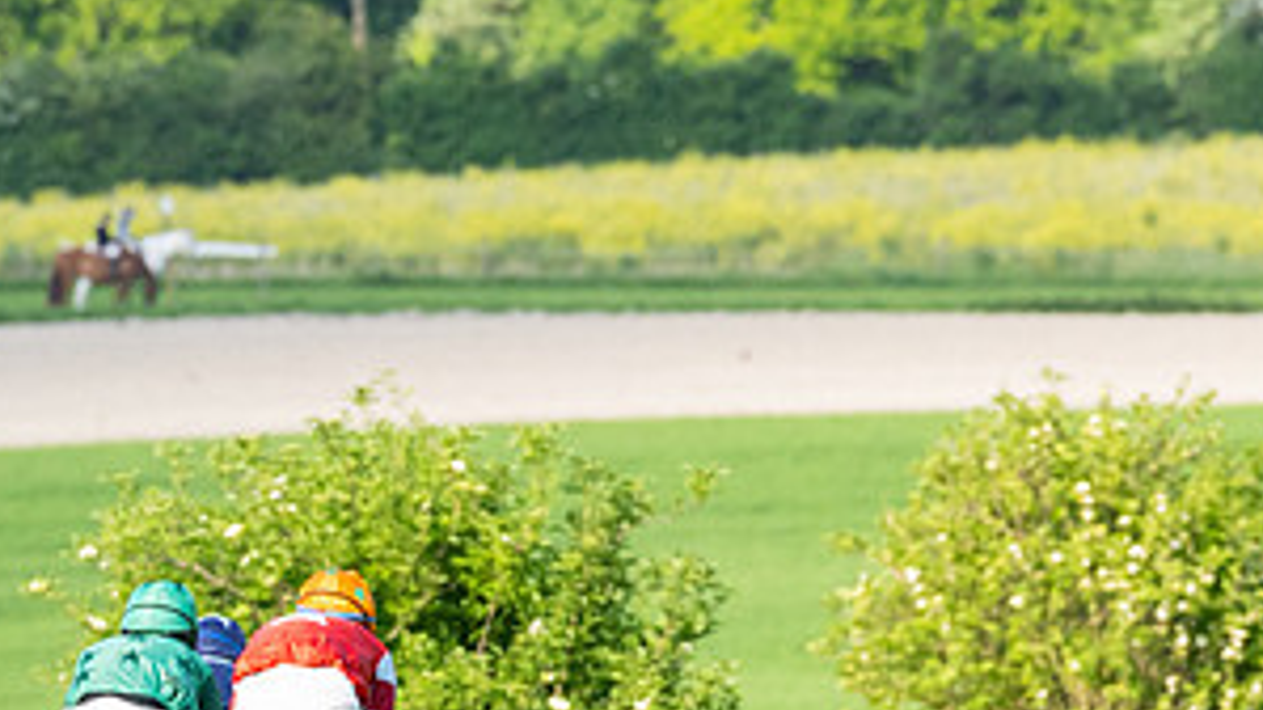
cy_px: 869
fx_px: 31505
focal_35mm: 941
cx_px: 116
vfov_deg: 1.3
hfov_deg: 2.3
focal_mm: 200
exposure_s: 1/1600
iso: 400
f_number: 5
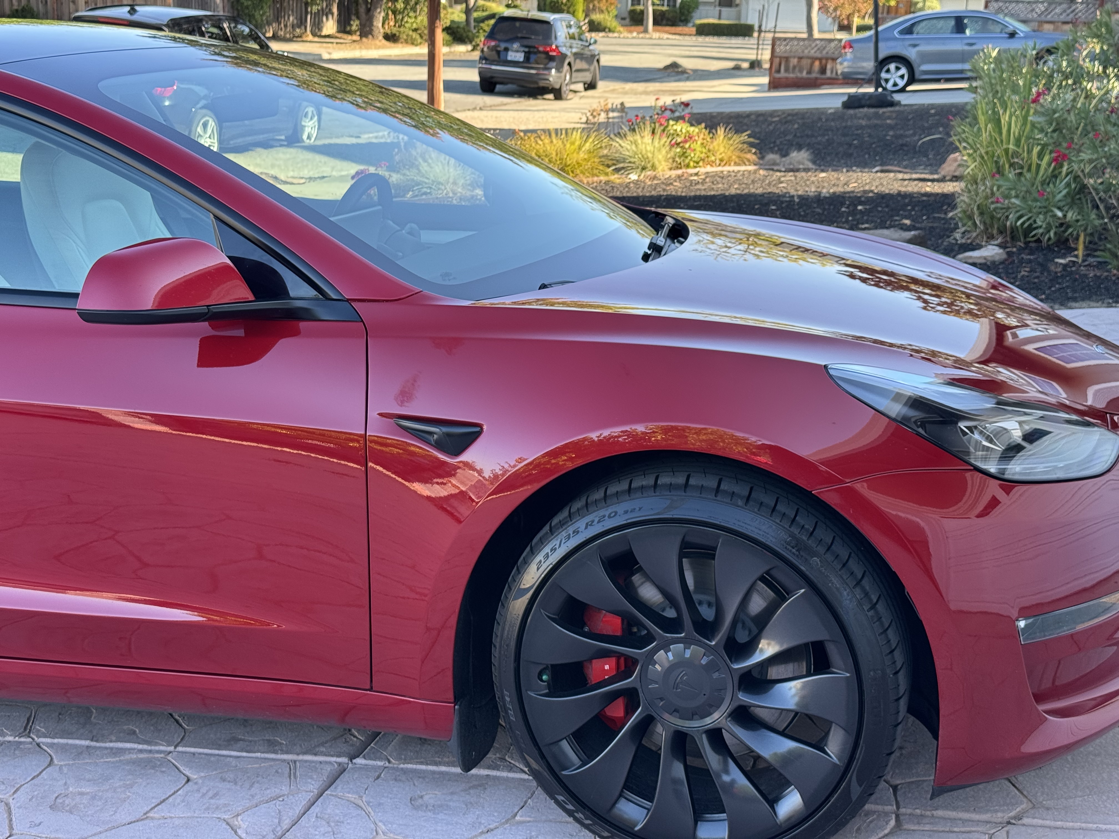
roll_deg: -2.6
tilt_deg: -15.8
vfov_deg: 30.3
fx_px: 1552
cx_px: 560
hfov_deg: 39.7
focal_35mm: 48
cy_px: 420
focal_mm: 6.76
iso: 64
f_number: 1.78
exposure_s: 1/383
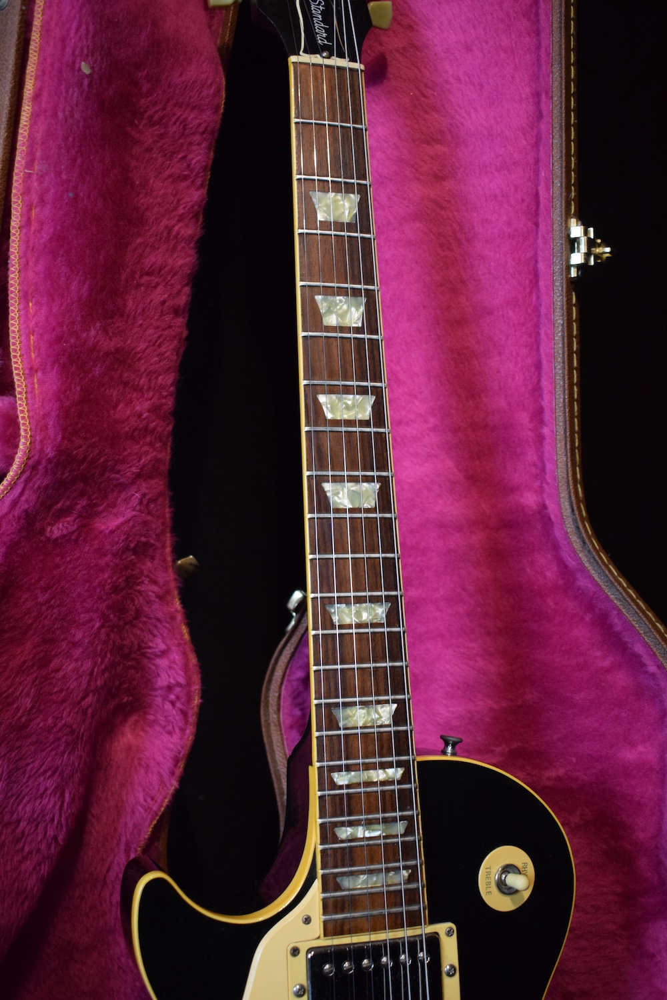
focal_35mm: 42
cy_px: 500
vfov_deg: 46.4
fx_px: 1167
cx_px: 334
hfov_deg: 31.9
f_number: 4.2
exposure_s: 1/60
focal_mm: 28
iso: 2200
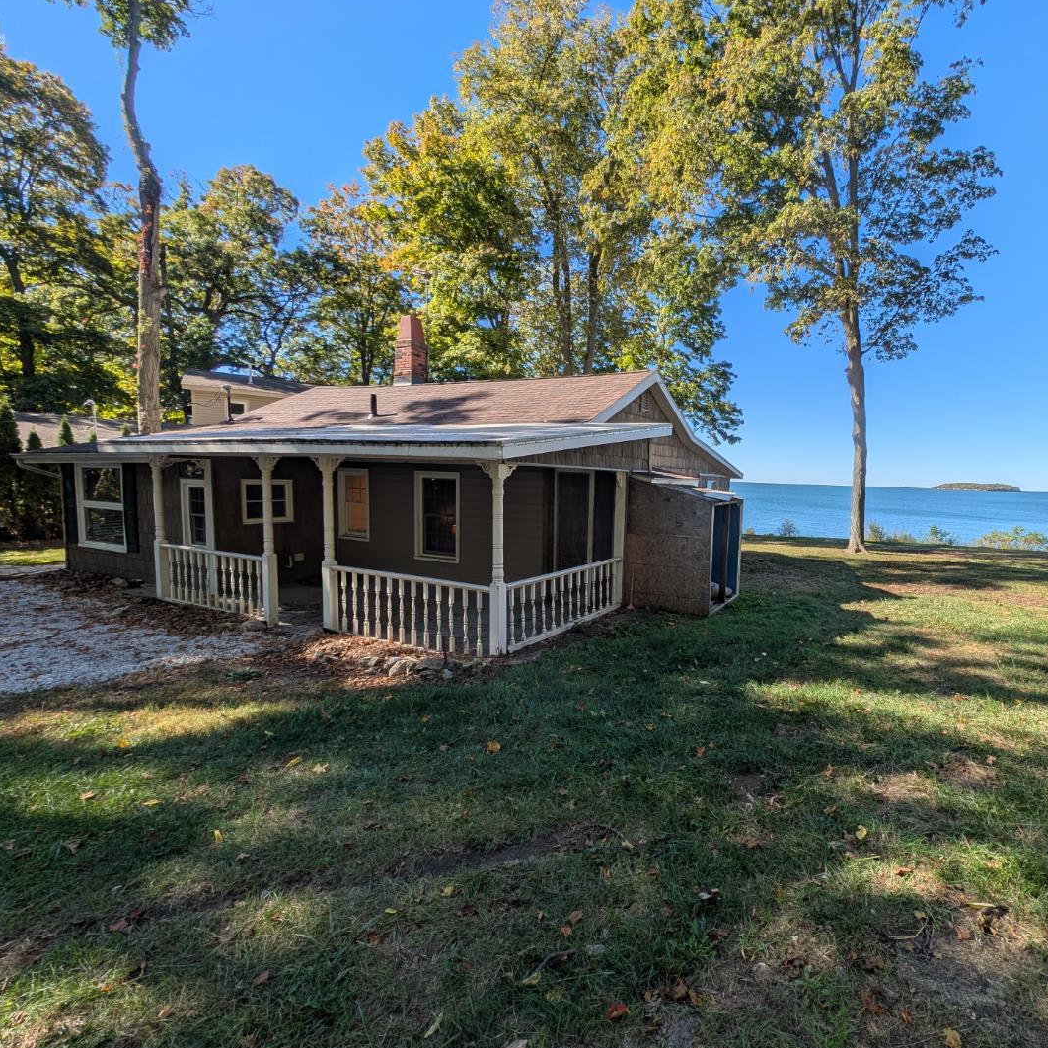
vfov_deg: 91.1
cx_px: 659
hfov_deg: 89.2
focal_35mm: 15
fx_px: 514
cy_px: 530
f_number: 1.95
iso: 37
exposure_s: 1/1088
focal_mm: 2.23
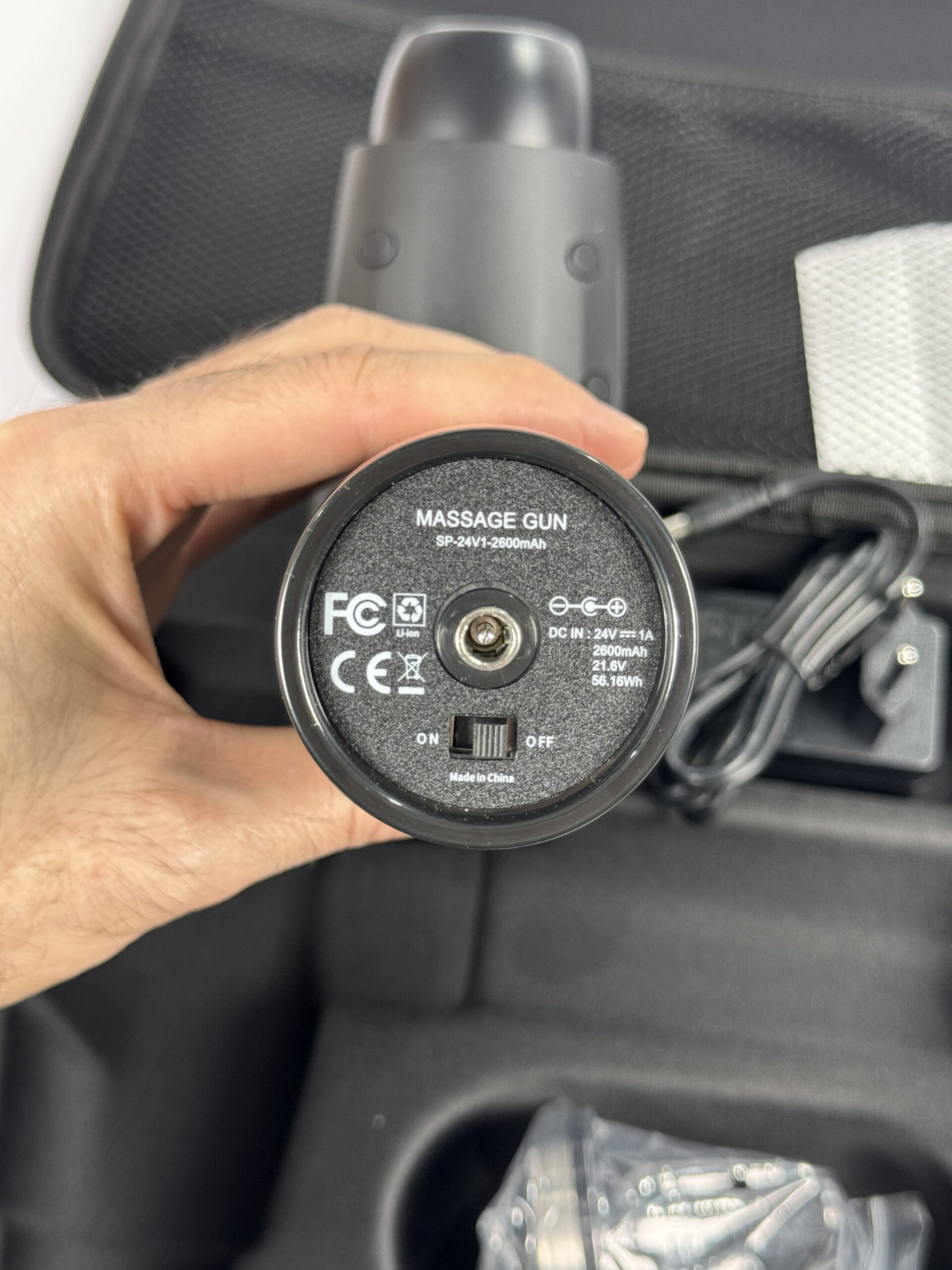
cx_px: 476
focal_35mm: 48
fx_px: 1760
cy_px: 635
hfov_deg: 30.3
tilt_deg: -65.6
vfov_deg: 39.7
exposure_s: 1/60
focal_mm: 6.76
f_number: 1.78
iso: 125
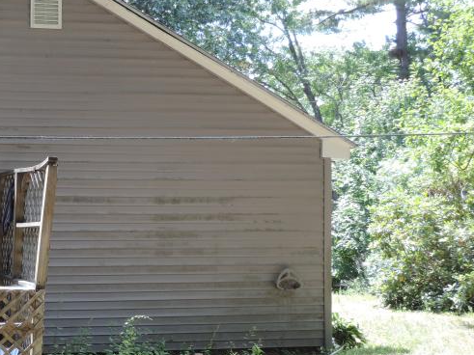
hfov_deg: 25.9
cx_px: 57
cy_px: 205
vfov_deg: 20.1
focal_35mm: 73
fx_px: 999
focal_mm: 6.2
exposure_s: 1/80
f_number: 3.3
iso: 80
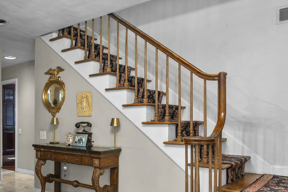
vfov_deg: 37.5
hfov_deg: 51.9
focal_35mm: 35
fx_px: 280
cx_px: 69
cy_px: 124
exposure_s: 3.2
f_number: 9
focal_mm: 16
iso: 200
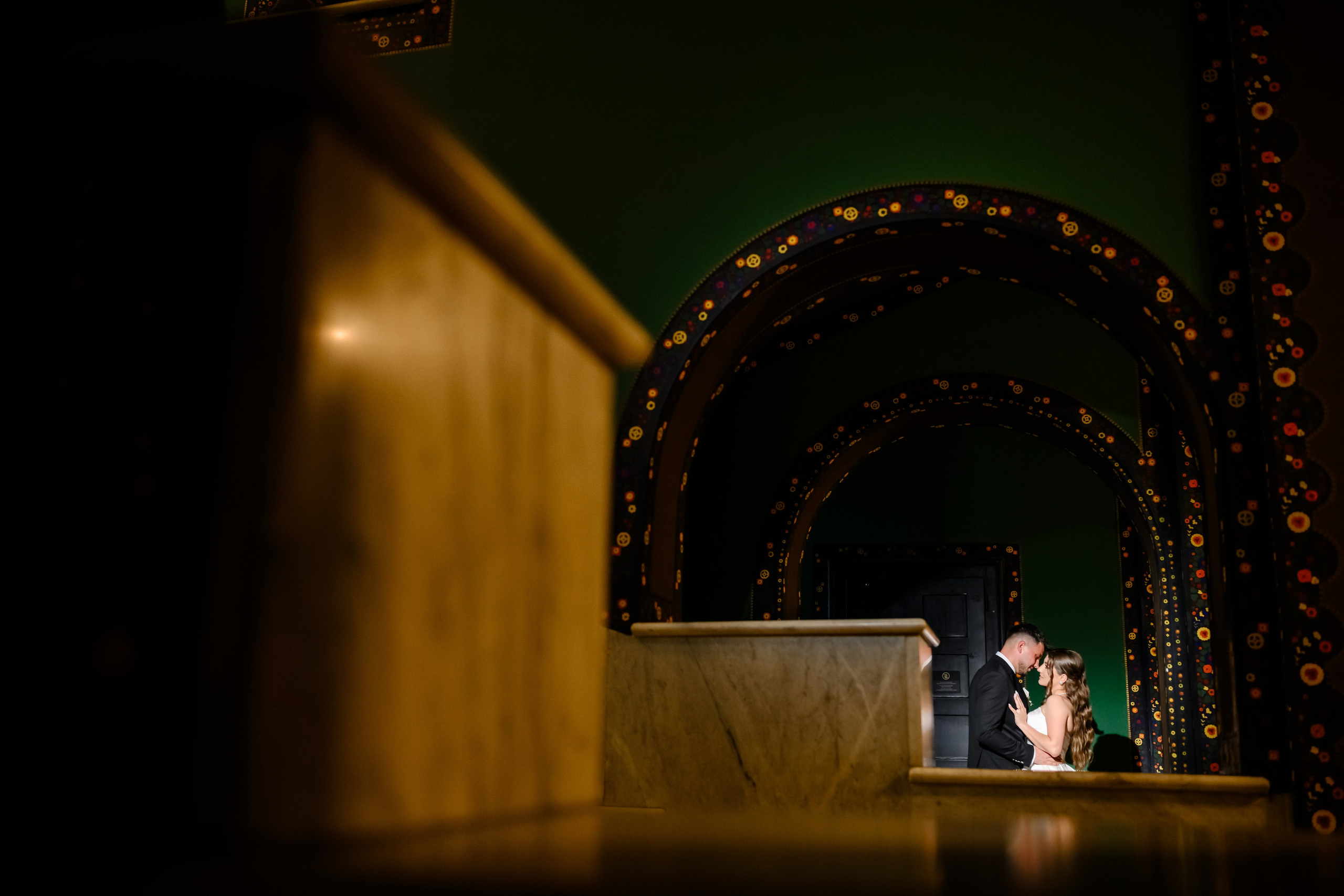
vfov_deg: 37.9
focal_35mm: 35
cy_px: 448
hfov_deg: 54.4
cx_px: 672
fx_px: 1307
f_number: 2
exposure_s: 1/250
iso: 1000
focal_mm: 35
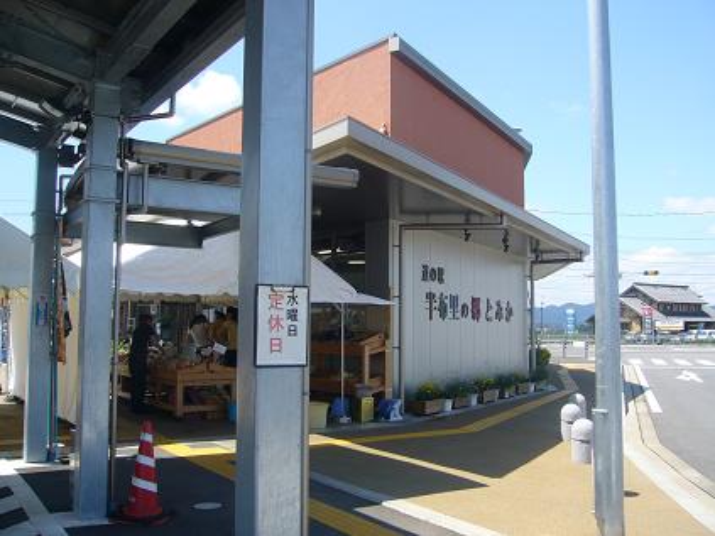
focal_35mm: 35
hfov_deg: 52.6
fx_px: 723
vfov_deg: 40.7
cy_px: 268
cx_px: 358
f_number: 5.6
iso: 80
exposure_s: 1/320
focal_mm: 5.8
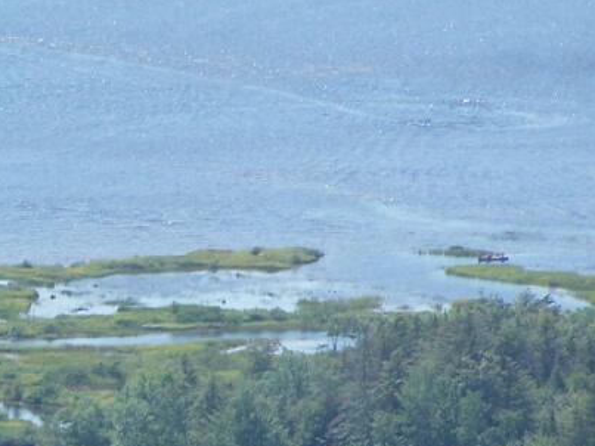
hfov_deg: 2.5
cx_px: 43
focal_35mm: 806
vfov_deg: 1.8
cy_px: 326
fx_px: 13850
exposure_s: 1/640
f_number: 3.6
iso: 80
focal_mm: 52.6
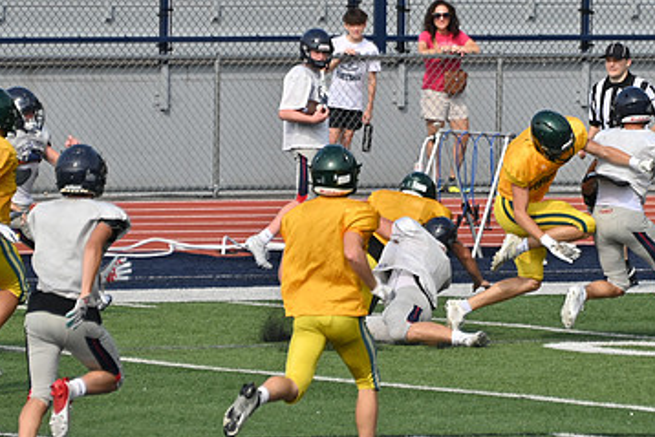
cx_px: 461
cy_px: 176
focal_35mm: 730
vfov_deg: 1.9
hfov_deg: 2.8
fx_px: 13287
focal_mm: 300
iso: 125
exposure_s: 1/800
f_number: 5.6
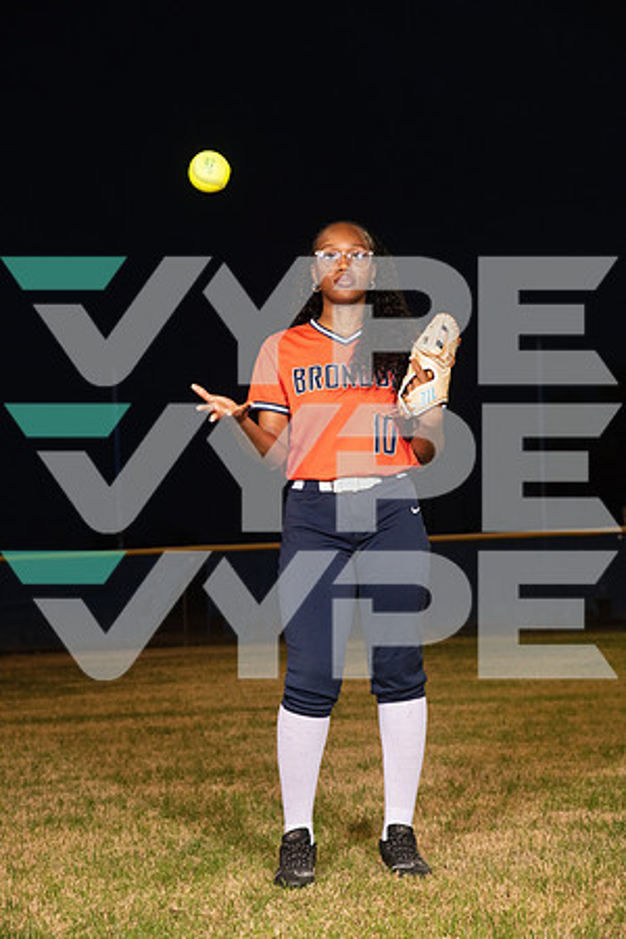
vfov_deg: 33.4
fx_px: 1565
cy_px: 470
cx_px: 313
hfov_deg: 22.6
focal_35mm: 60
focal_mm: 60
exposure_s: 1/320
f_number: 6.3
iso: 800
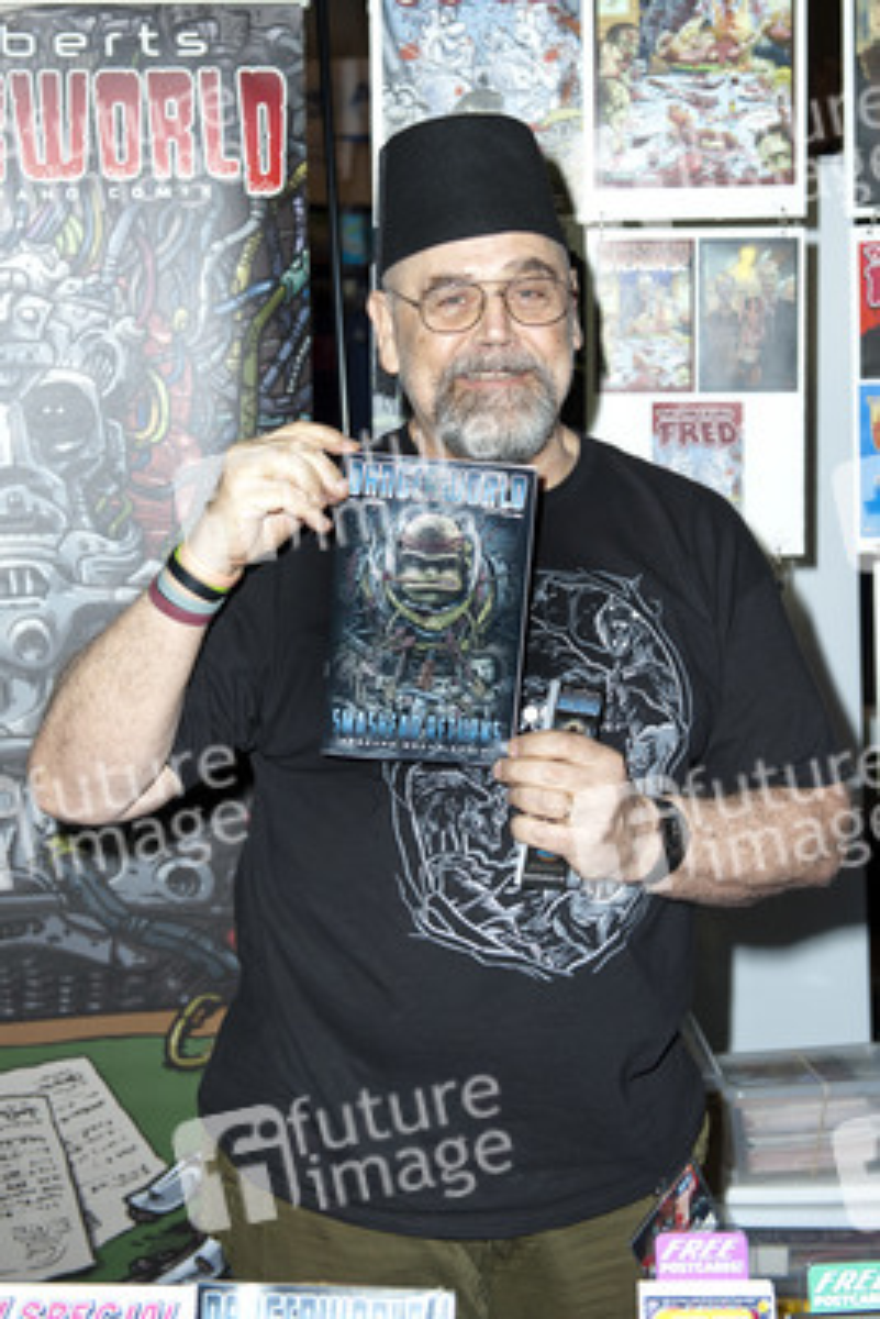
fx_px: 1758
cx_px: 440
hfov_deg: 28.1
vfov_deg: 41.1
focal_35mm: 48
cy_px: 660
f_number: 4
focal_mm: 48
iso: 400
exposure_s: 1/320
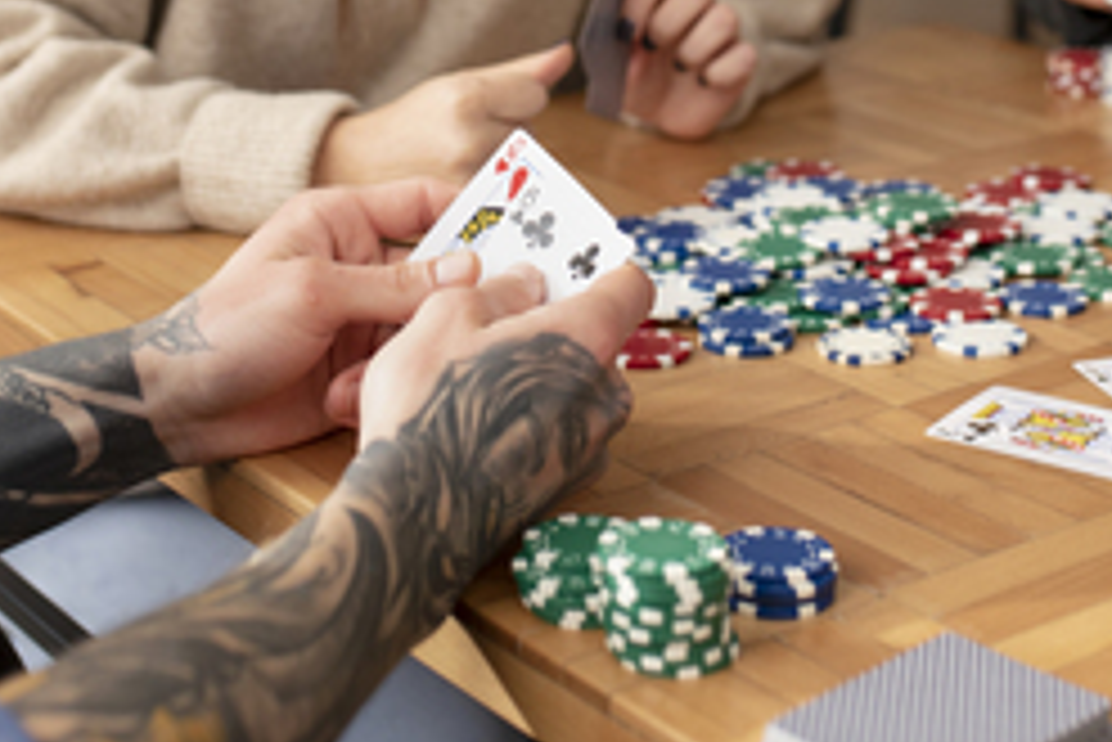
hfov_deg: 23.9
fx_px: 2627
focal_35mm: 85
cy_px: -146
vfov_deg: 15.5
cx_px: 585
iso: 320
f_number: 2.8
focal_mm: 35
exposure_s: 1/200
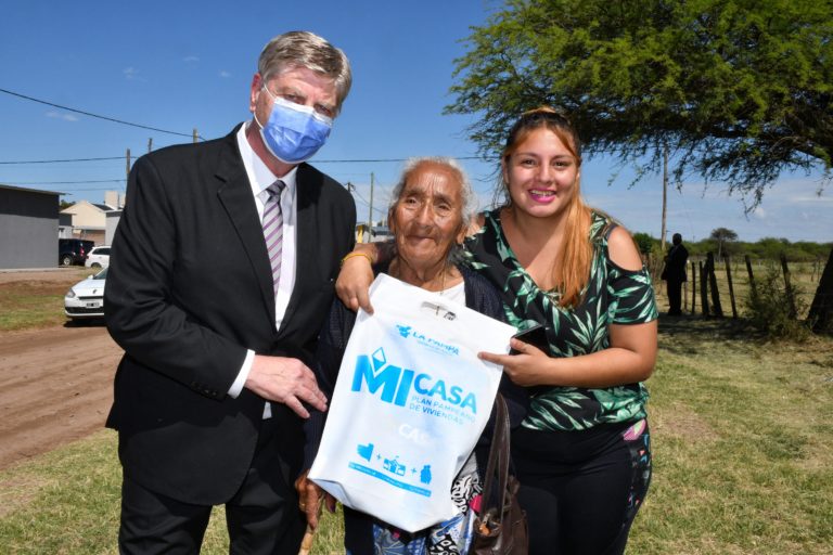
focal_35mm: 34
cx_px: 416
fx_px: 787
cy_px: 278
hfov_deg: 55.8
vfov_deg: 38.9
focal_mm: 23
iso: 400
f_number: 25
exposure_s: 1/250
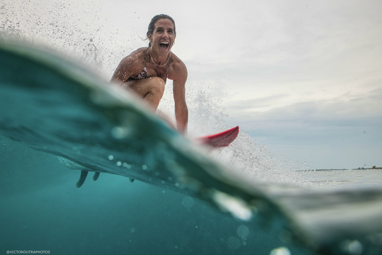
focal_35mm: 34
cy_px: 128
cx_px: 191
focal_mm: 34
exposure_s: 1/1600
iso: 1000
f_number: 11
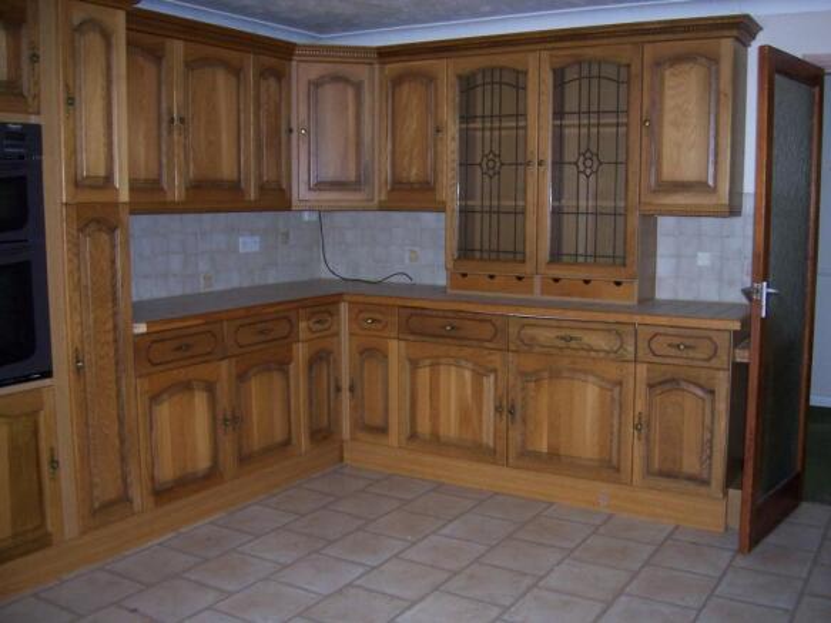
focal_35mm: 36
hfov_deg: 51.4
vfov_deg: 39.6
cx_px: 416
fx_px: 864
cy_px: 312
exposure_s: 1/60
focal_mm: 6
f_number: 3
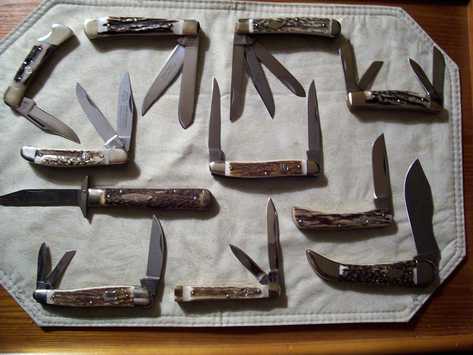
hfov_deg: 54.0
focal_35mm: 34
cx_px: 236
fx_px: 465
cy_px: 178
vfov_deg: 41.8
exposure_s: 1/8
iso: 160
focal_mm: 5.6
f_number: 2.7
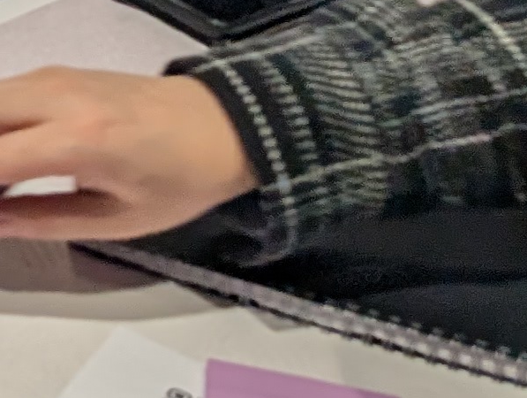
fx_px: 2501
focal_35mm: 164
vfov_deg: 8.7
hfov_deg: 9.8
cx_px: -940
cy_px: -328
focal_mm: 6.9
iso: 40
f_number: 1.68
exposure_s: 1/100
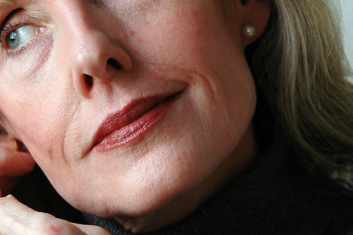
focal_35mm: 222
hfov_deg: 9.3
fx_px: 2174
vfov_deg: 6.2
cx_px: 87
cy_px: 49
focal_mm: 85
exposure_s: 1/45
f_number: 5.3
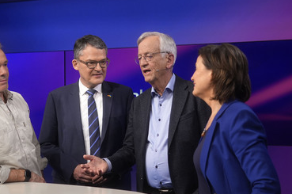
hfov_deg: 36.1
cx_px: 116
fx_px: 446
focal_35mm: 55
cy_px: 109
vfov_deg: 24.5
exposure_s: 1/250
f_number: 2.2
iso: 640
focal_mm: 30
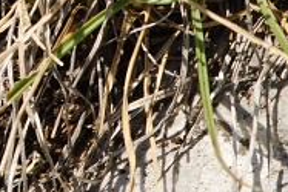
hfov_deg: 3.8
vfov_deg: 2.5
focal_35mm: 545
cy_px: -169
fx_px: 4364
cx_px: -239
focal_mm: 85
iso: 100
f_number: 13
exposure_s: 1/100
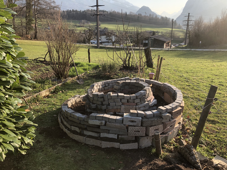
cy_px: 85
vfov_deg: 49.7
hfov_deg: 63.4
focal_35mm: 28
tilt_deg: -17.4
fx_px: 184
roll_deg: +0.1
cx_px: 114
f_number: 1.8
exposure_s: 1/421
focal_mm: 3.99
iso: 20
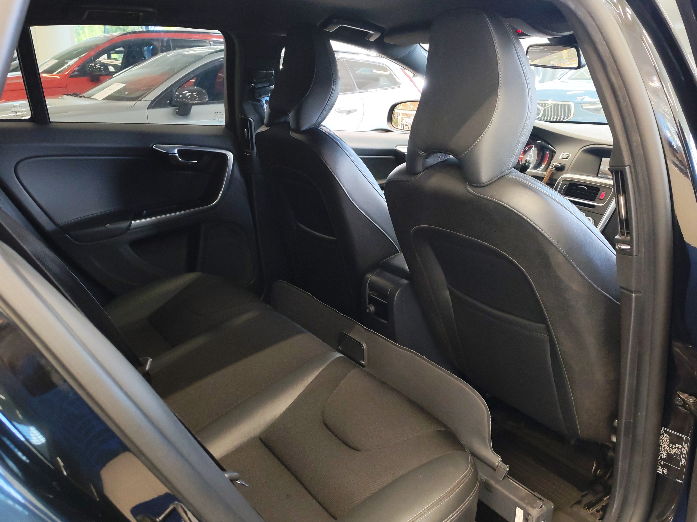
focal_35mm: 31
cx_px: 348
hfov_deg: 58.4
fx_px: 624
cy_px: 261
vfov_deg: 45.4
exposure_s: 1/50
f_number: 1.9
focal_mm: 6.12
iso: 800
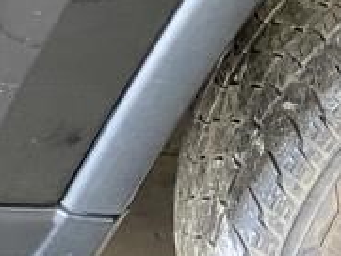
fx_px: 1814
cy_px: -565
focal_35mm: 184
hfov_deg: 10.4
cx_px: -154
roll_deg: -1.9
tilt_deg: -13.8
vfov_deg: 7.1
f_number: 1.8
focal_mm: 4.25
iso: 250
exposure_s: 1/60
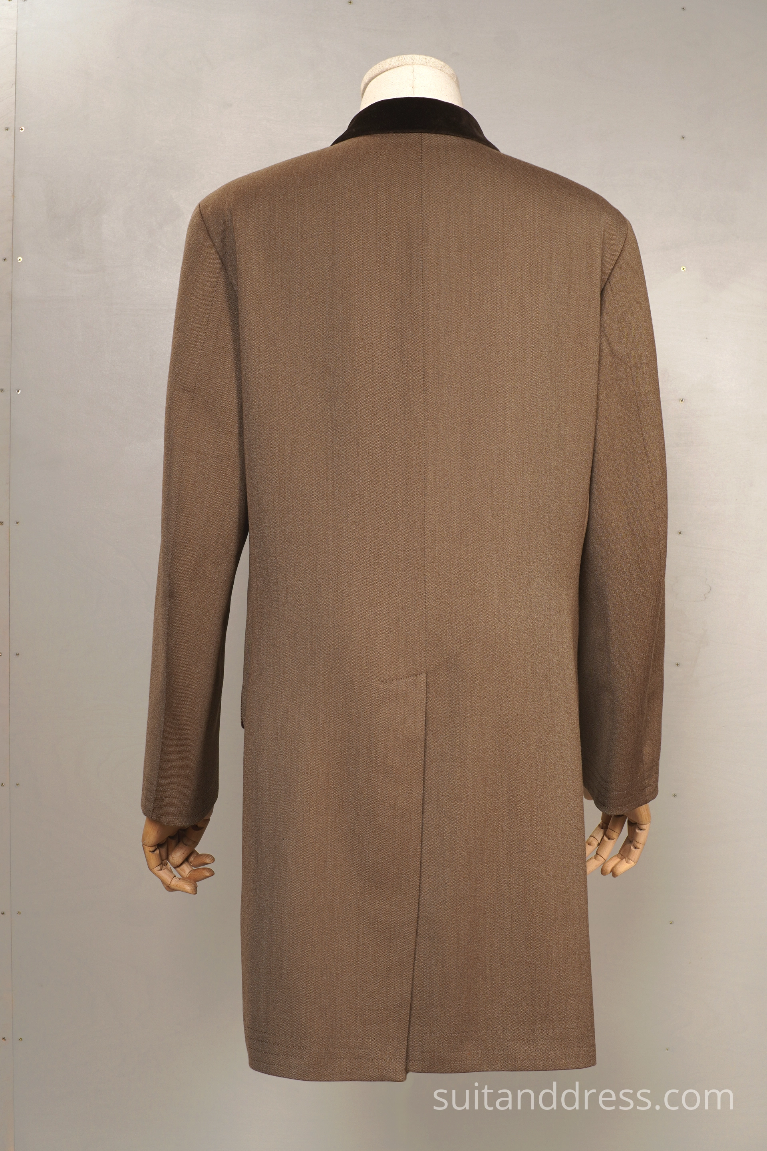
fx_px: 1534
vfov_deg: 41.1
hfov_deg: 28.1
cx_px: 384
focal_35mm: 48
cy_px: 576
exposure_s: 1/8
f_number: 7.1
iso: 200
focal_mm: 32
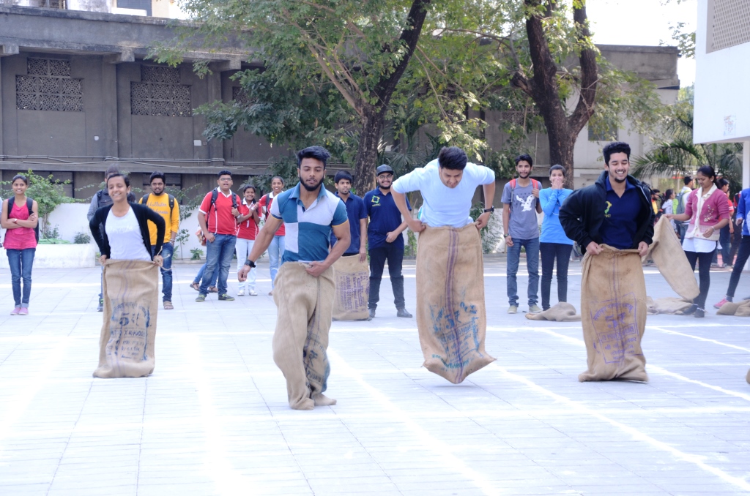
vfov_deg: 17.4
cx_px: 375
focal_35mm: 78
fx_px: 1621
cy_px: 248
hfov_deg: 26.0
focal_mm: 52
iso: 500
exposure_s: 1/125
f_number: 7.1
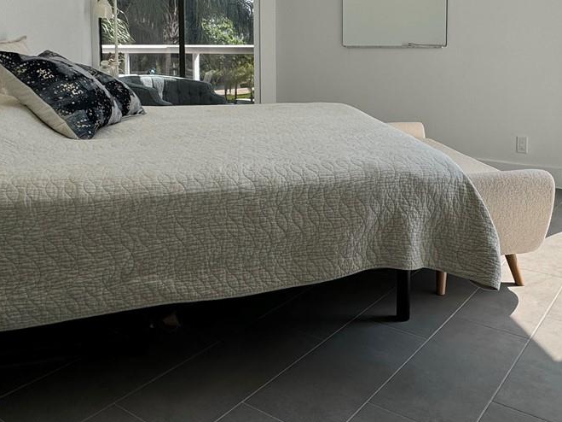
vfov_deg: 40.2
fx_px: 552
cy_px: 89
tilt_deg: -4.0
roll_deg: -0.7
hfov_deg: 52.9
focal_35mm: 34
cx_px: 374
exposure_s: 1/302
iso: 40
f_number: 2.2
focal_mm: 2.22
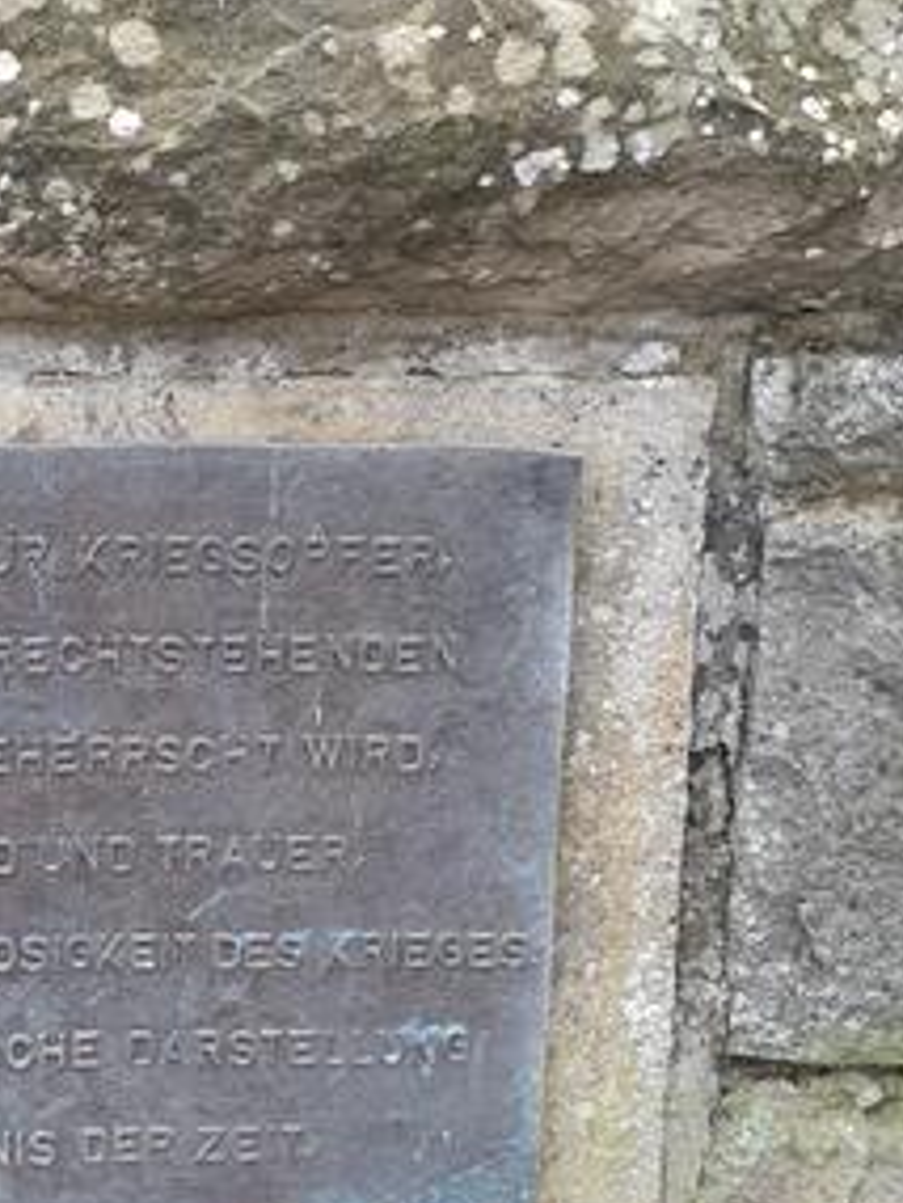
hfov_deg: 17.5
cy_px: 464
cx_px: -32
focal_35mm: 82
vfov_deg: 23.8
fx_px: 2850
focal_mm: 4.3
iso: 100
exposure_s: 1/50
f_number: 2.4
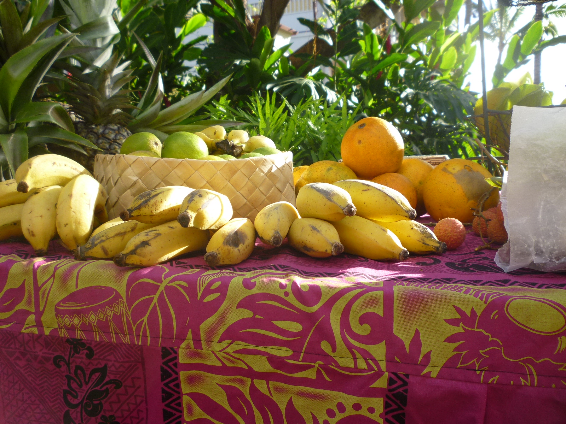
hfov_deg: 61.7
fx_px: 474
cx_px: 283
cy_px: 212
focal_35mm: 29
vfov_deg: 48.2
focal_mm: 5.2
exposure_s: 1/200
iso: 80
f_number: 3.3
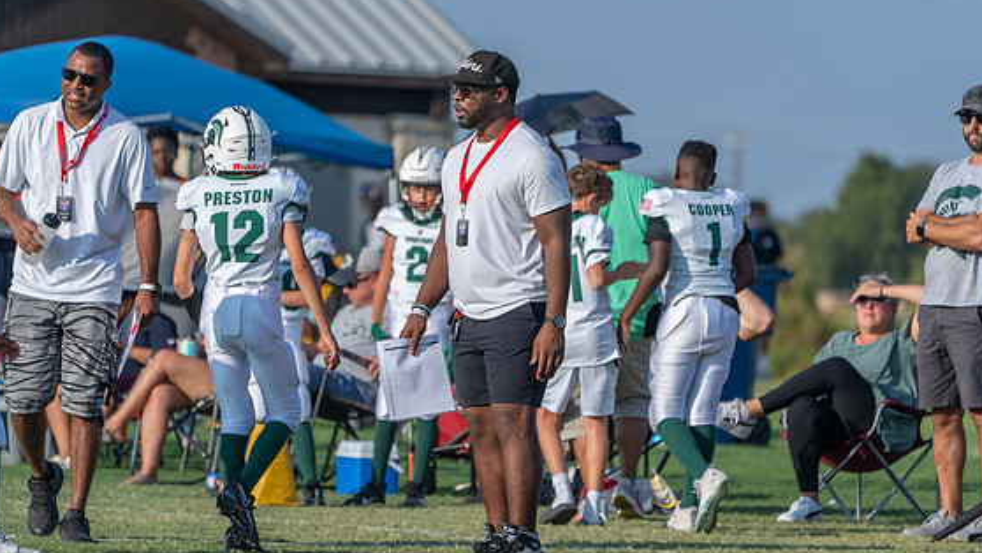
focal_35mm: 436
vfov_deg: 2.8
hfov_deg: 5.0
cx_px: 487
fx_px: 11354
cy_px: 302
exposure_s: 1/1250
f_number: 5.6
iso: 250
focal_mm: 400
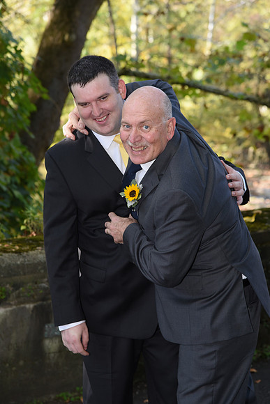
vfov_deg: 19.5
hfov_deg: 13.0
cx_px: 135
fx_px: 1180
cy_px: 202
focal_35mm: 105
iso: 640
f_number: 5.6
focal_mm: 105
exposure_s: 1/200
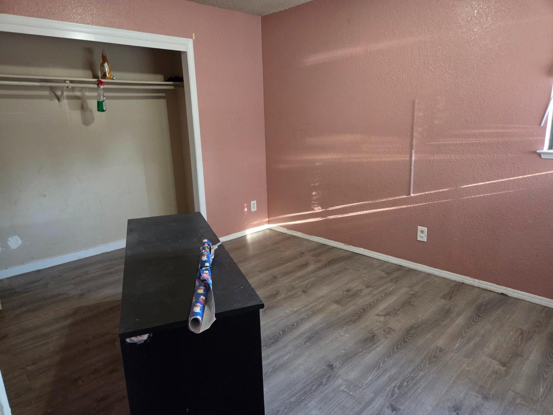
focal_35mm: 23
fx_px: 367
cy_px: 208
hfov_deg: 73.9
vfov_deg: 58.9
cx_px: 276
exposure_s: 1/120
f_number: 1.8
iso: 2000
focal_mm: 5.4
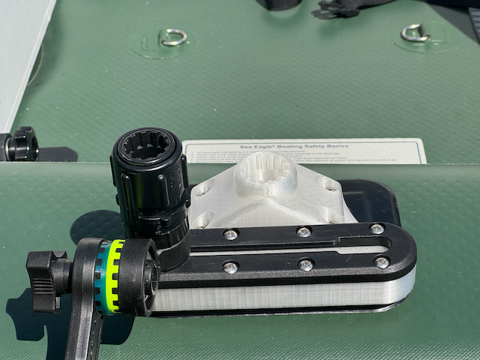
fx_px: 1068
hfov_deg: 25.3
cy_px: 180
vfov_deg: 19.1
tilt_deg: -35.2
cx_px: 240
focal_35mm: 77
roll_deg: +4.0
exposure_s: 1/769
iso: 25
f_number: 2.8
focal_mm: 9
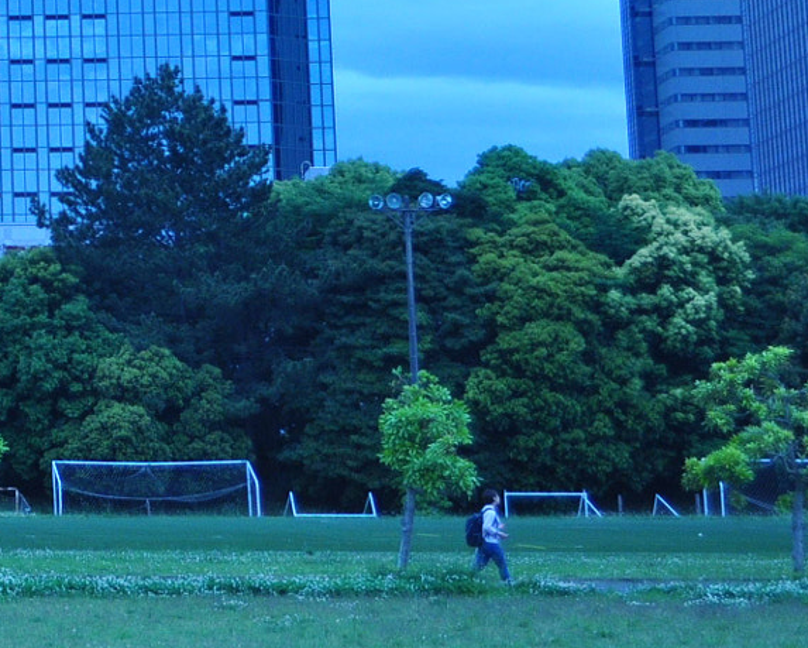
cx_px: -574
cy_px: -222
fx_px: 3485
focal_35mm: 146
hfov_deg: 12.3
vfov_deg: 10.4
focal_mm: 29
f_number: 4.5
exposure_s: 1/1600
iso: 400
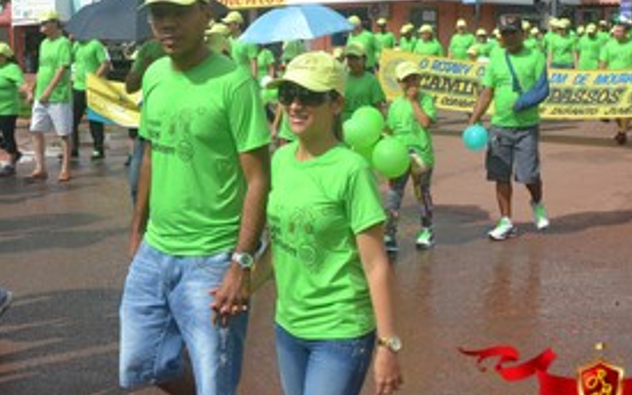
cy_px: 147
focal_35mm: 50
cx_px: 255
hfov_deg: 40.1
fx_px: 861
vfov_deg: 25.8
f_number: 9
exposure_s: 1/320
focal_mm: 20
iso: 100
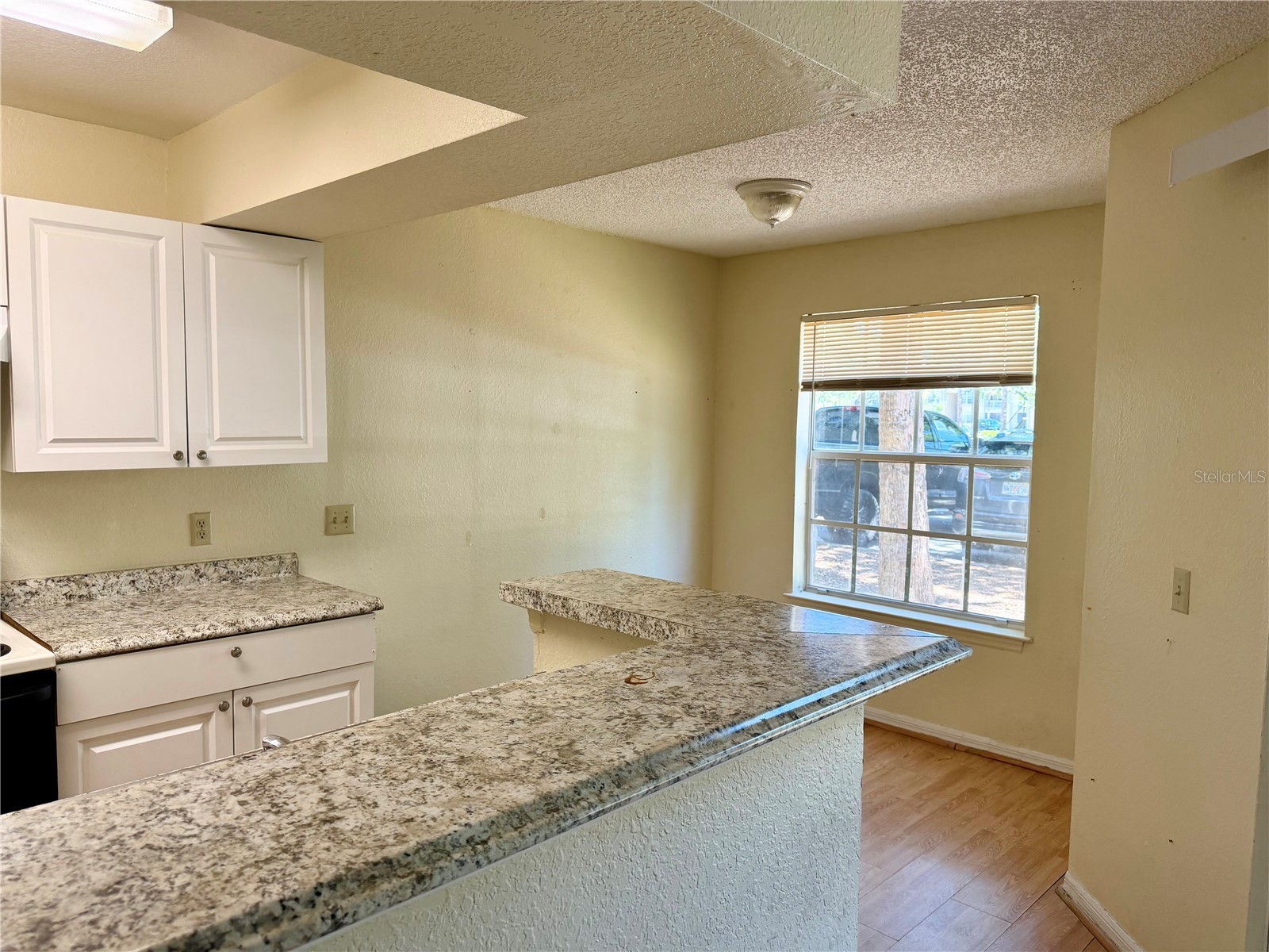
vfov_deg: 56.8
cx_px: 634
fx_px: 880
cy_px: 476
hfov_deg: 71.6
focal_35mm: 24
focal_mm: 6.76
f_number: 1.78
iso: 125
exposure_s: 1/127
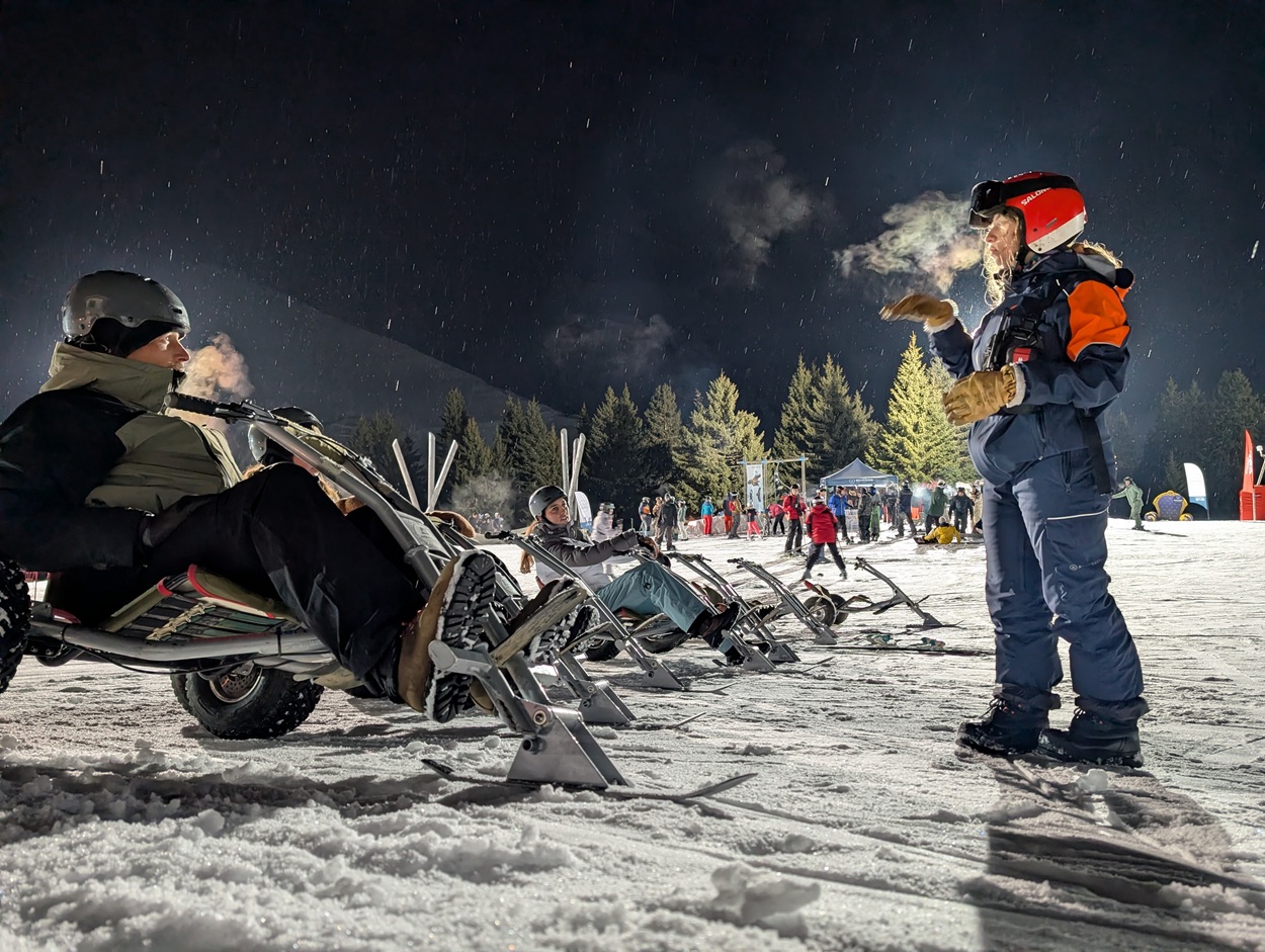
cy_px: 476
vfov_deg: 56.9
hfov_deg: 71.5
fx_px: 878
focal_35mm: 24
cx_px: 632
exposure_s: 1/33.3
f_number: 1.68
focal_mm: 6.9
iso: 598
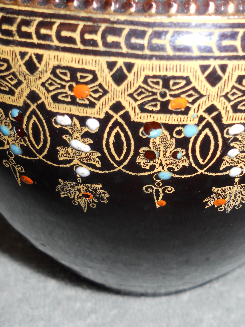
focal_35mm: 43
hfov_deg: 33.6
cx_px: 133
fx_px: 406
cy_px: 164
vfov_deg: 43.8
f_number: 8.8
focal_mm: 5.8
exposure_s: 1/25
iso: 80
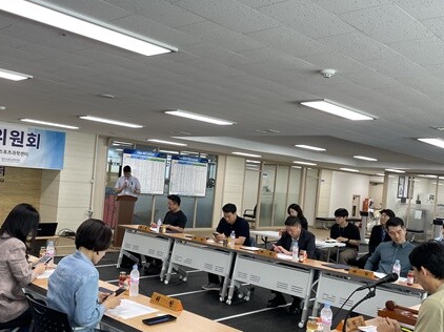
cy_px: 188
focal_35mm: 37
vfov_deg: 38.6
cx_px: 173
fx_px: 474
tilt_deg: -1.4
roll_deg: -4.4
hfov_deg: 49.8
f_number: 1.6
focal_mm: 4.2
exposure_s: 1/120
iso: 100
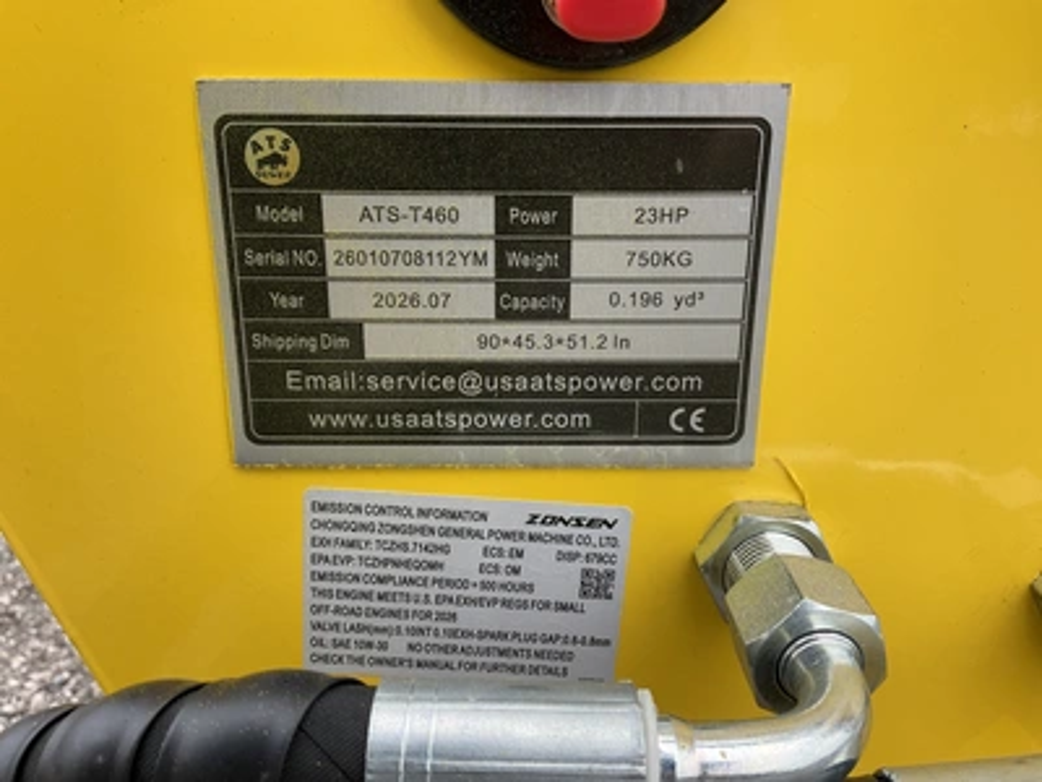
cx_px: 521
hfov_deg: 61.7
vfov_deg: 48.2
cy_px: 391
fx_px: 873
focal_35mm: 29
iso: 20
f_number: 1.8
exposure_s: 1/190
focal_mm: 3
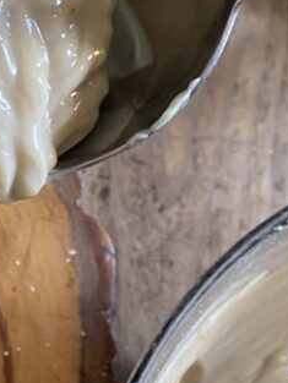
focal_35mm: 85
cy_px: 381
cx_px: 1
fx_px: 942
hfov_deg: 17.0
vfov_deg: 22.2
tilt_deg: -78.5
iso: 250
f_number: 1.8
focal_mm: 4.25
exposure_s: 1/60
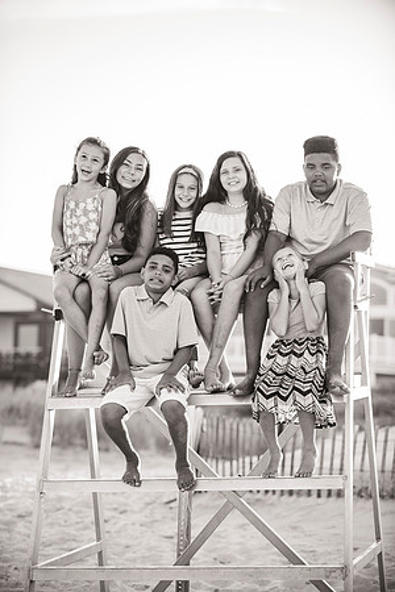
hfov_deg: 13.0
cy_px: 296
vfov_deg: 19.5
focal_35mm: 105
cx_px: 198
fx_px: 1728
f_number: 3.2
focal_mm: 105
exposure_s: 1/800
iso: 250
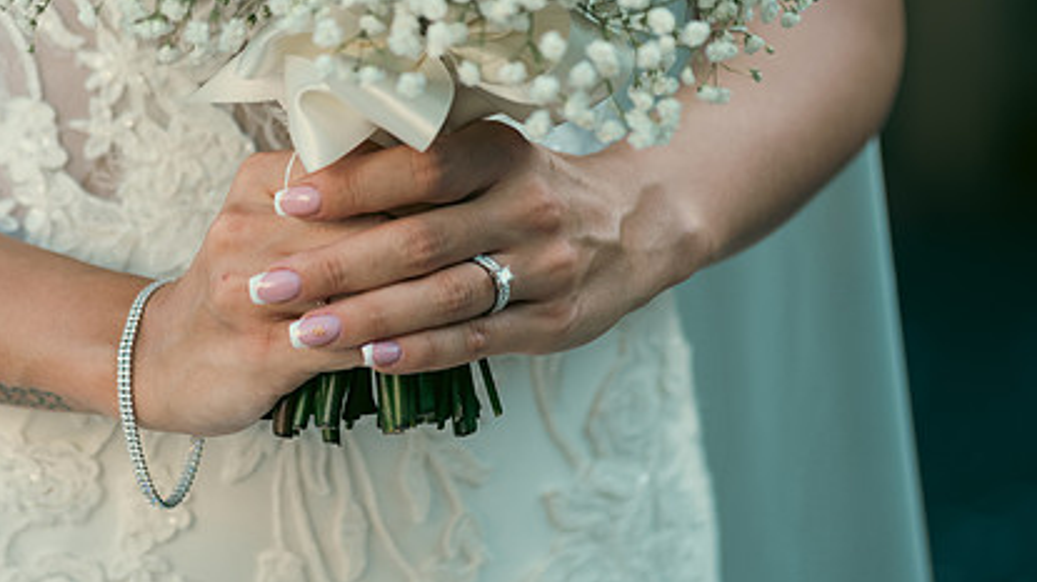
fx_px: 8053
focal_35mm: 293
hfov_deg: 7.4
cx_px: 335
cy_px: 216
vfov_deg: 4.1
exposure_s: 1/200
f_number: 3.5
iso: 160
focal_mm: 200
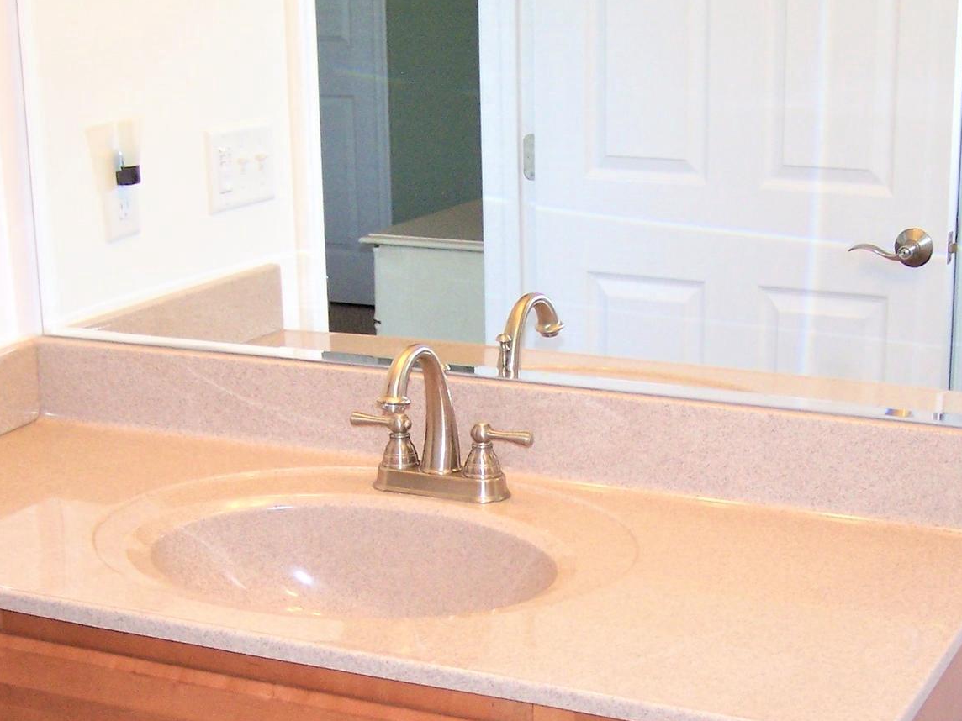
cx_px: 522
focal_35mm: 68
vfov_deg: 21.5
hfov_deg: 28.5
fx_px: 1890
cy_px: 521
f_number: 2.8
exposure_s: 1/60
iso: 140
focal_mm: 6.3
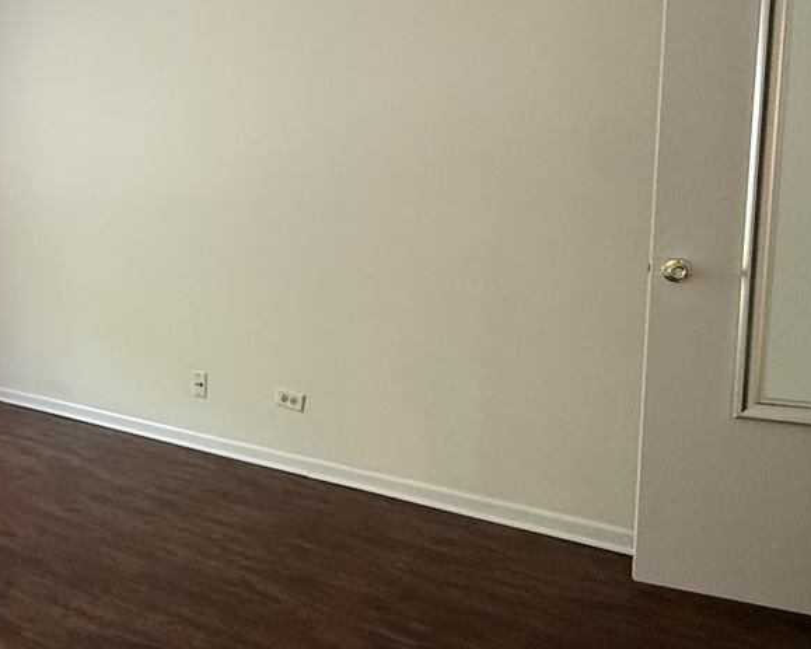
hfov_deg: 48.0
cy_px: 262
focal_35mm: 34
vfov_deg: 43.1
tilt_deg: -2.6
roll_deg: -1.1
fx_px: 816
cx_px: 99
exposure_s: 1/60
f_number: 2.2
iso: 400
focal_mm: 2.22
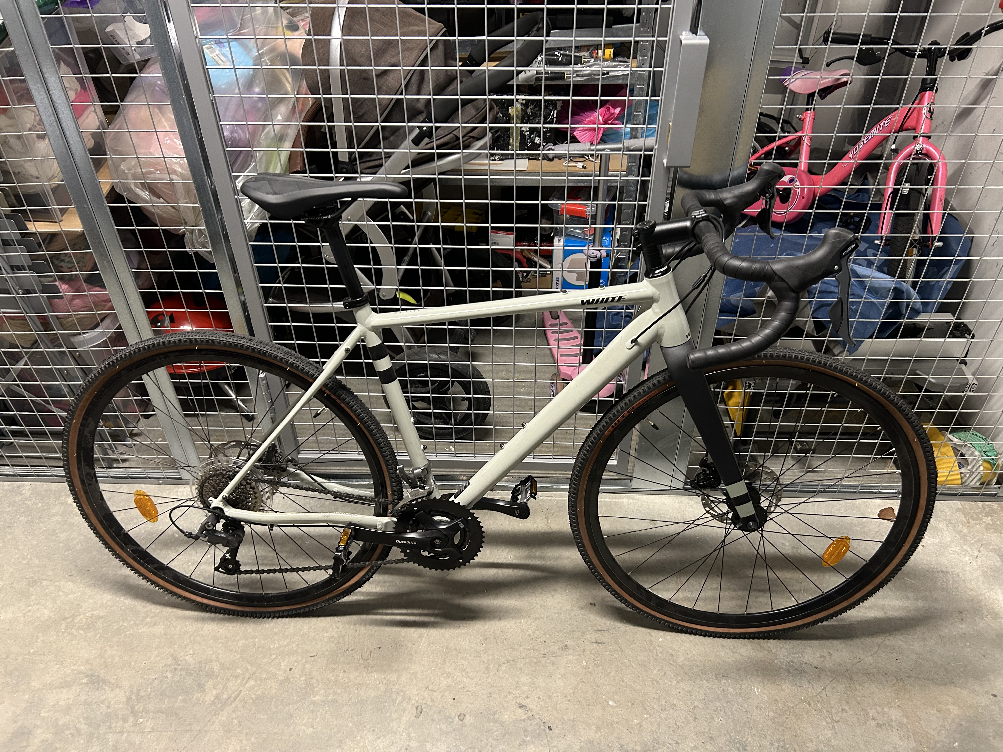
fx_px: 753
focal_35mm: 26
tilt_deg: -38.7
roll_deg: +0.7
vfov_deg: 53.1
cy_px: 376
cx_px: 502
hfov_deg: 67.3
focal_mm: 5.7
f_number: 1.5
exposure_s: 1/50
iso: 250
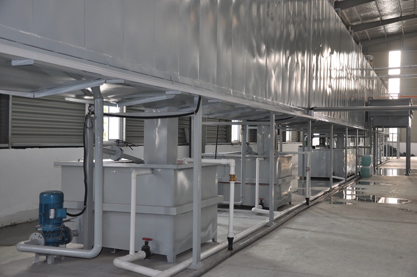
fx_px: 521
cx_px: 208
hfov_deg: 43.7
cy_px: 138
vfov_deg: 29.8
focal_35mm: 45
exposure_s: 1/125
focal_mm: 30
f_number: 4.2
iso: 450
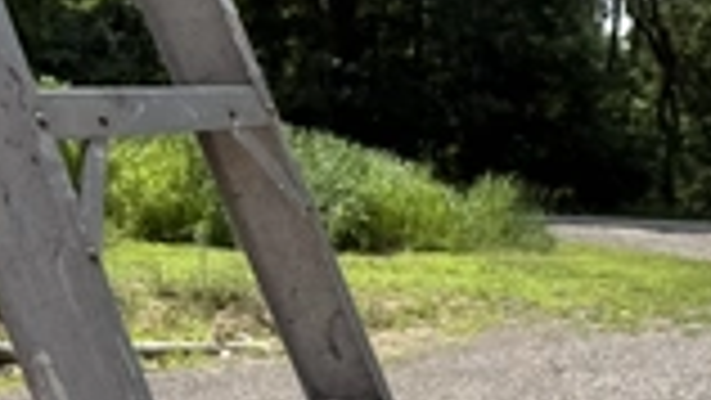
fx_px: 1245
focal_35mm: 66
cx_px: 364
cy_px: 476
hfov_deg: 31.9
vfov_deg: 17.5
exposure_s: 1/4167
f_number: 1.78
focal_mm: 6.76
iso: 80
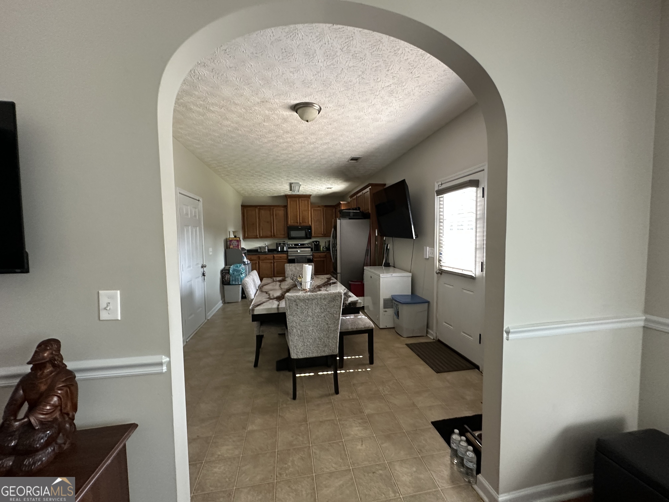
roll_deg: +1.3
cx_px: 334
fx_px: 271
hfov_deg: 102.1
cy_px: 251
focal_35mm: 14
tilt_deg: -1.7
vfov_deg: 85.7
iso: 400
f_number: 2.2
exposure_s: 1/60
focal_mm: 2.22
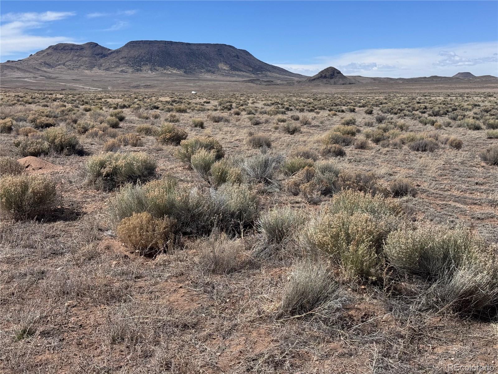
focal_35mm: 48
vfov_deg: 30.3
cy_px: 187
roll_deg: -1.0
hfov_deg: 39.7
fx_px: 691
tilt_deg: -8.9
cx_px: 249
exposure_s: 1/7092
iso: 80
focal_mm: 6.76
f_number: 1.78
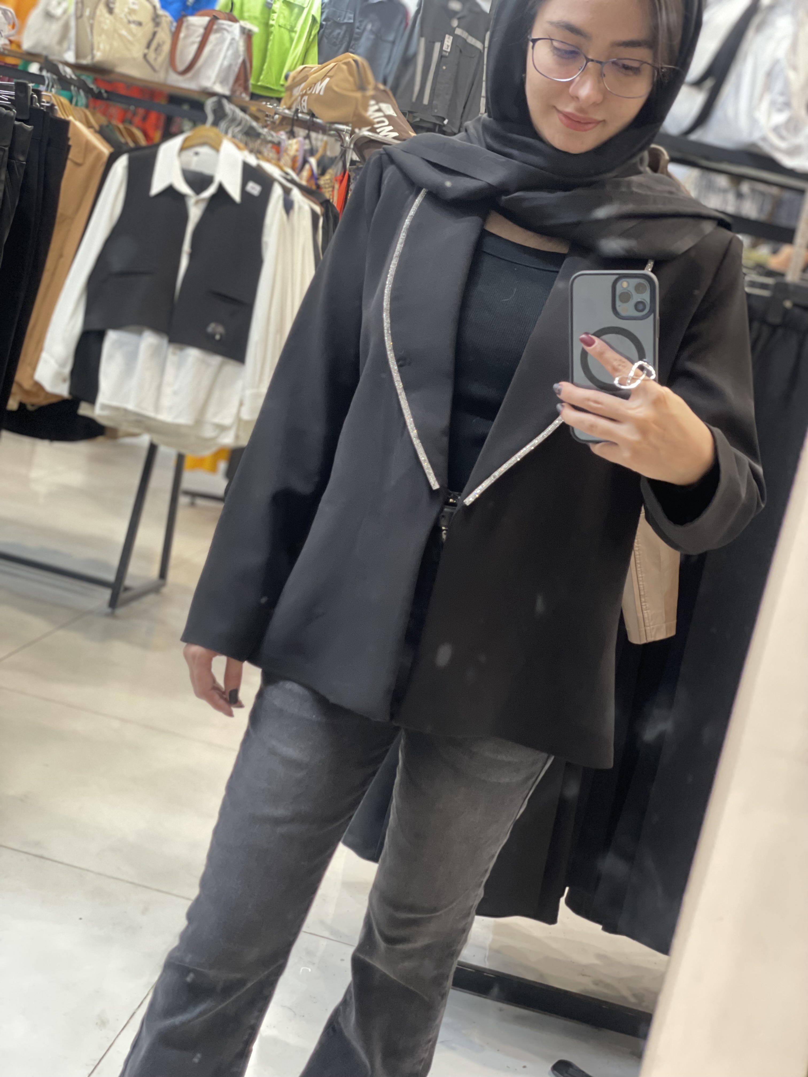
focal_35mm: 52
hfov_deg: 28.0
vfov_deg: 36.8
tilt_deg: -10.0
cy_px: 538
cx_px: 404
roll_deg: -13.1
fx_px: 1618
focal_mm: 6
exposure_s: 1/33
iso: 200
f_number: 2
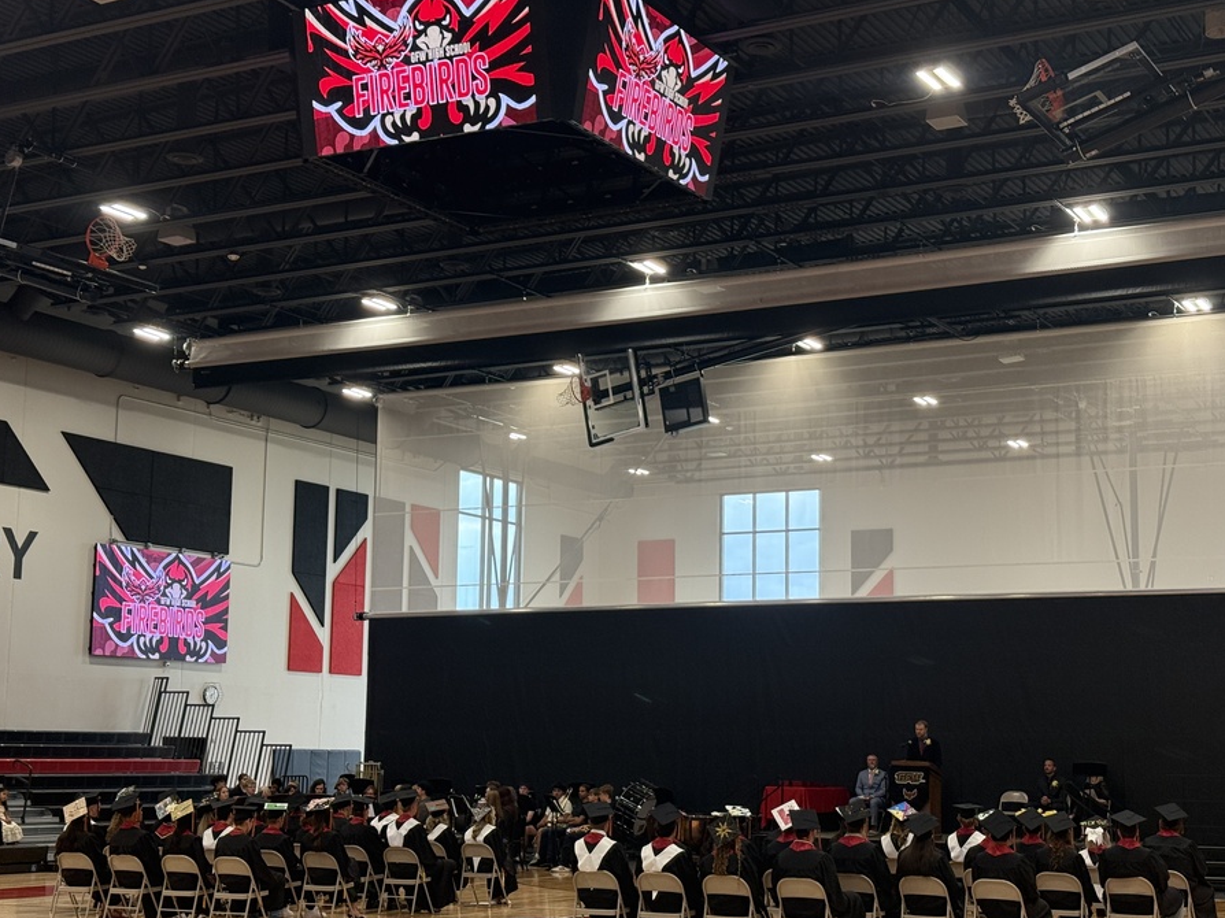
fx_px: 1946
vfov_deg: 26.5
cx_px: 663
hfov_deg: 34.9
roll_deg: -0.7
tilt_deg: +8.4
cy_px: 467
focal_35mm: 55
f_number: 1.78
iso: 160
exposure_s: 1/120
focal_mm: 6.76
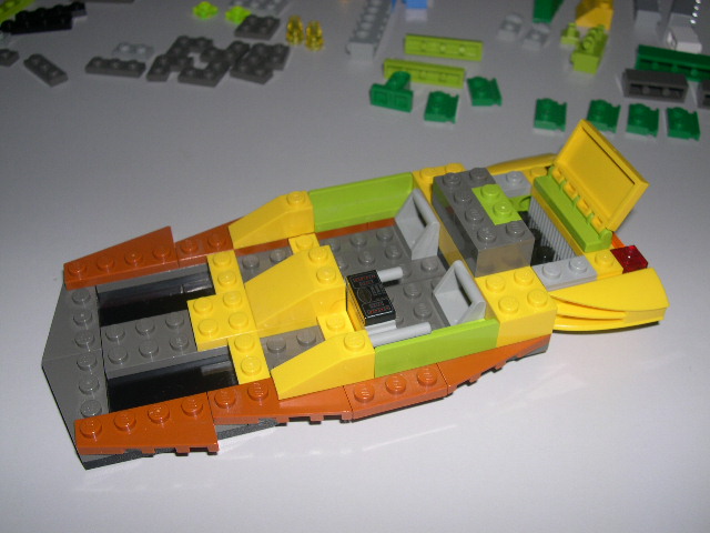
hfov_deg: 49.0
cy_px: 266
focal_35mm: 38
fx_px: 779
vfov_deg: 37.7
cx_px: 355
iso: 100
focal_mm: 8
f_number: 7.6
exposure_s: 1/60
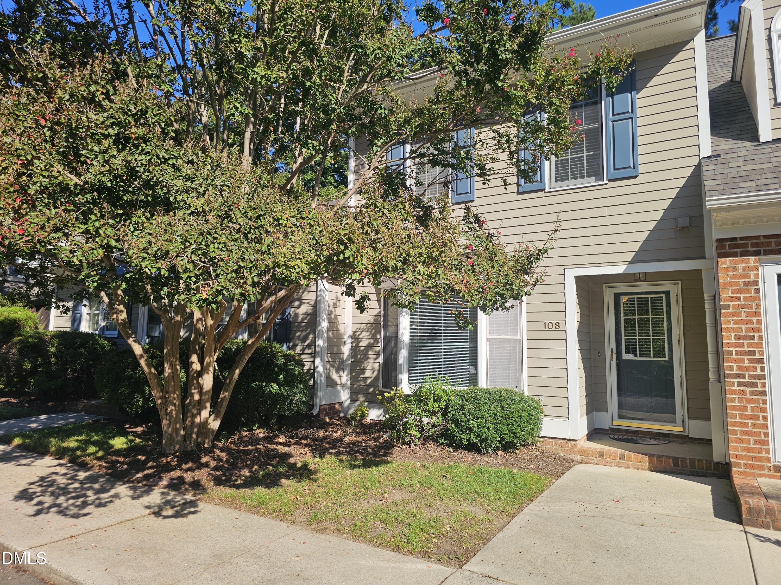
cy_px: 292
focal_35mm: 23
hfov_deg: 73.9
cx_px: 390
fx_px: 519
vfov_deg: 58.9
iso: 10
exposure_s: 1/648
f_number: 1.7
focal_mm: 6.3
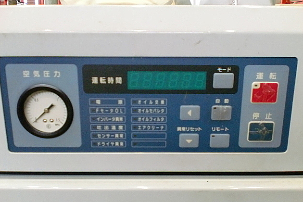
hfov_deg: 51.9
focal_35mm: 37
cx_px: 152
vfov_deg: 35.9
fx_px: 311
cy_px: 114
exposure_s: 1/60
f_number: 3.1
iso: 400
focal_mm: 6.3
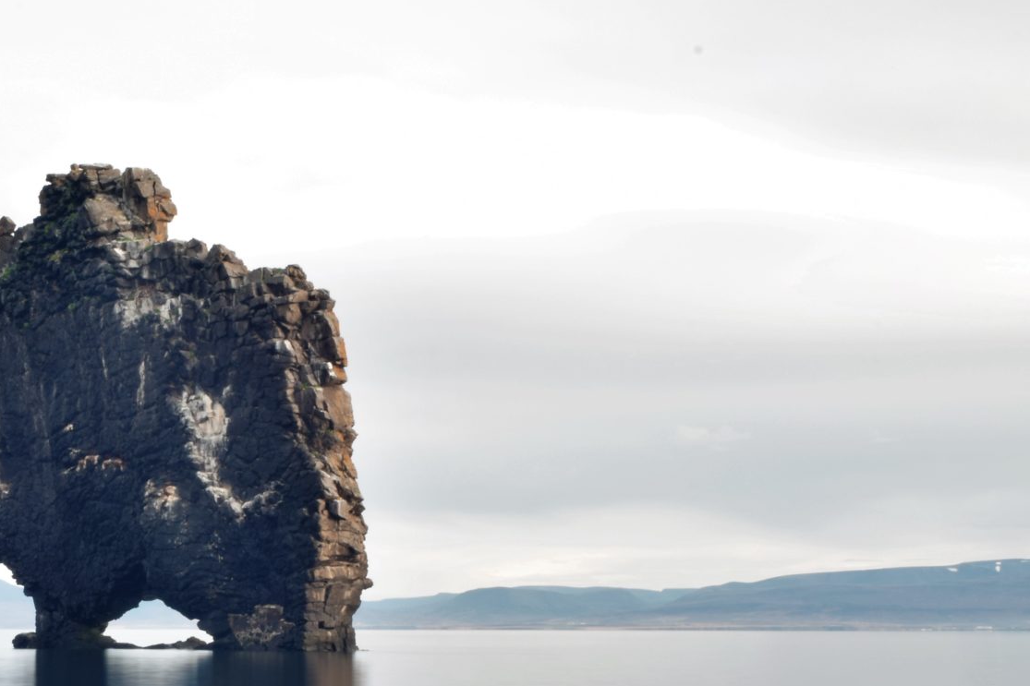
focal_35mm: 80
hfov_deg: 25.1
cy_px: 584
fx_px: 2286
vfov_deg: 16.9
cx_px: 248
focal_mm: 29
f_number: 29
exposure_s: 8
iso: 100
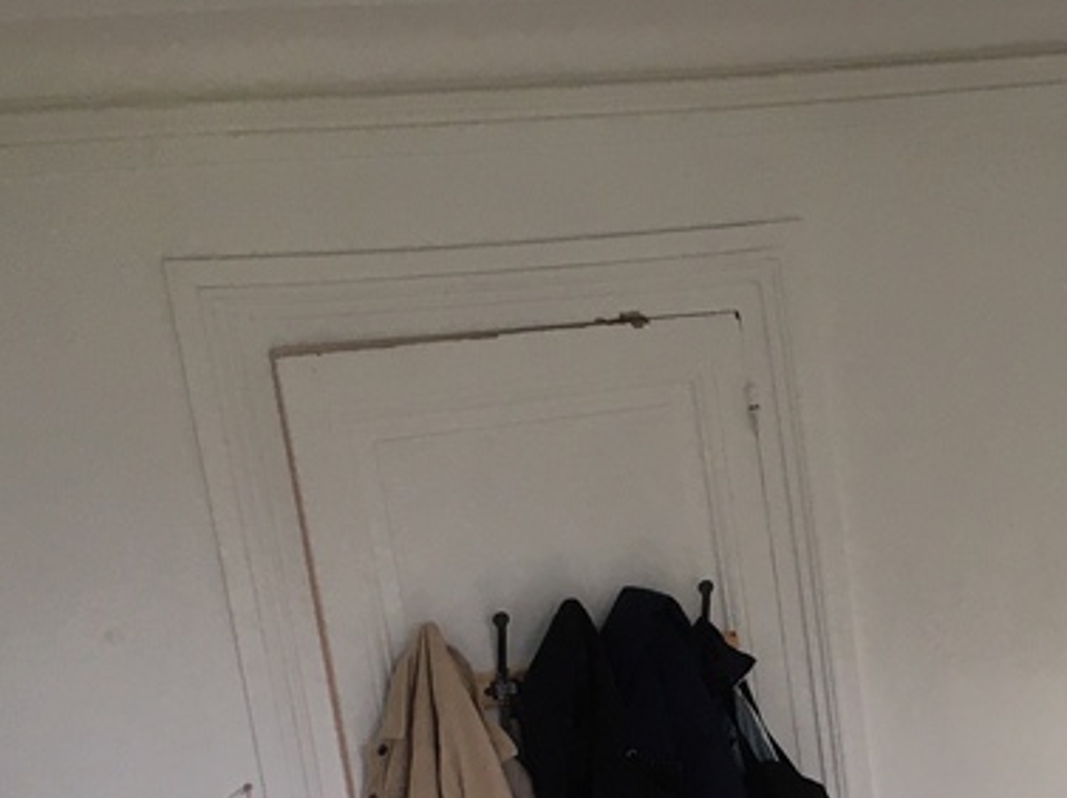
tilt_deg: -15.5
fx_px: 2371
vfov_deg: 17.9
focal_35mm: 77
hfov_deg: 24.8
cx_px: 894
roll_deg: +5.5
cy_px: 1019
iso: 40
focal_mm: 4.15
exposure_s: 1/33
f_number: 2.2
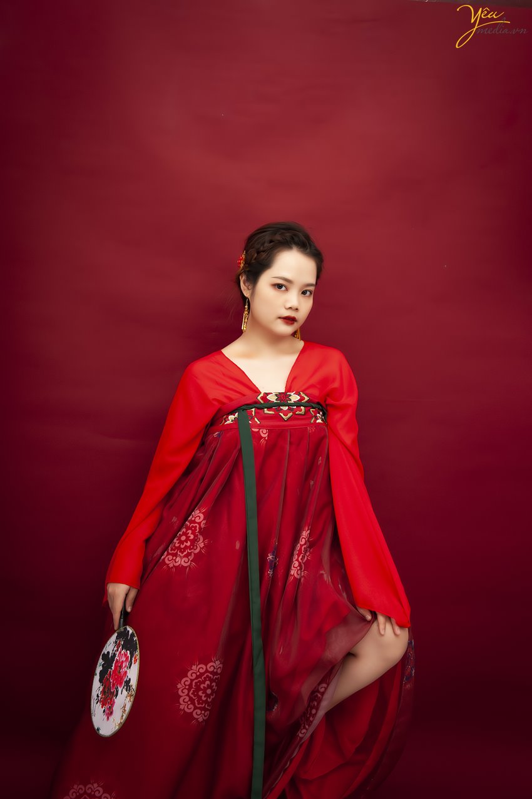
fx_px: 976
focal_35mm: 44
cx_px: 266
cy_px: 400
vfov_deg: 44.5
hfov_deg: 30.5
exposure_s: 1/160
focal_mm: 44
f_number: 7.1
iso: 250
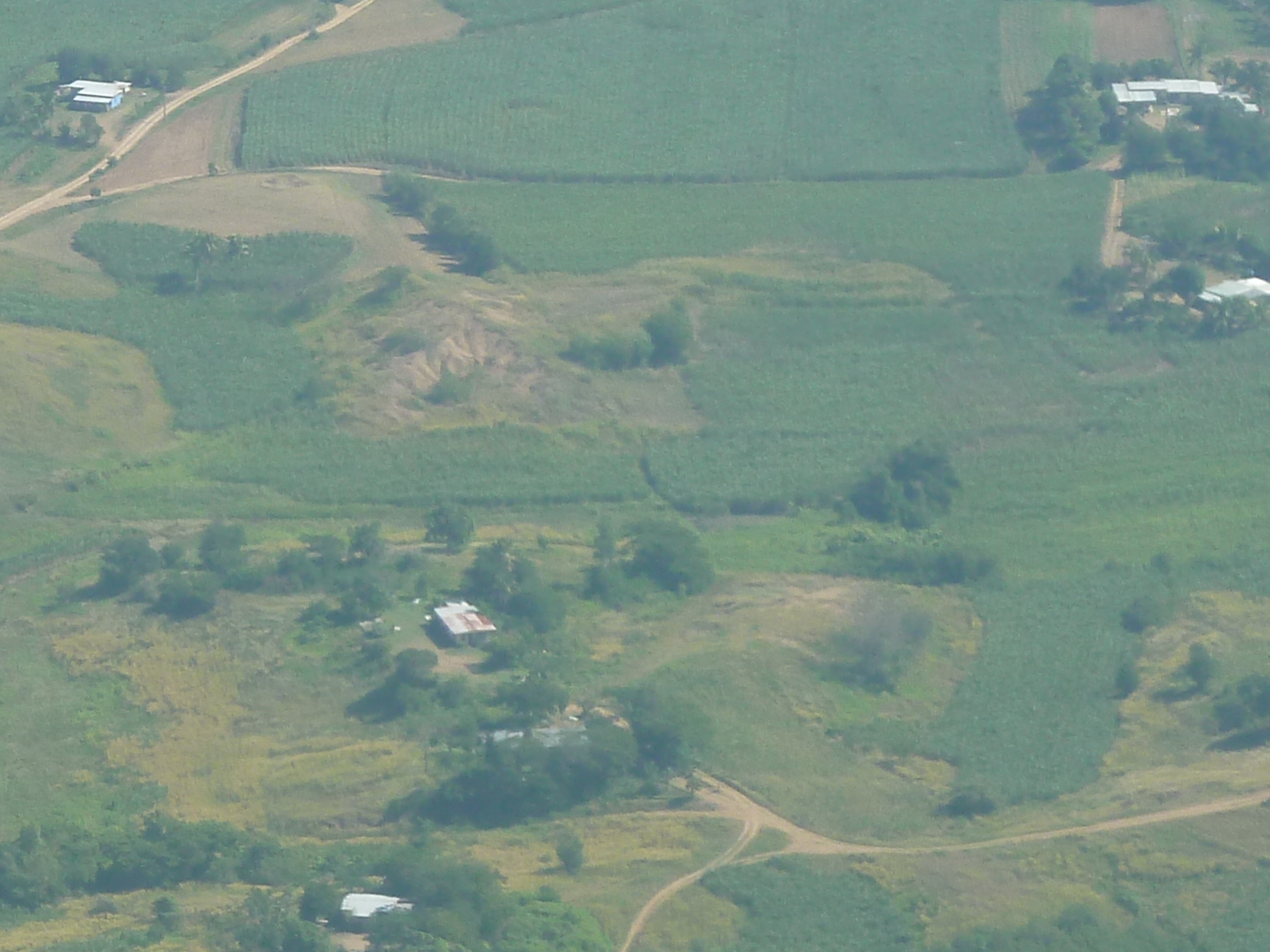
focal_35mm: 310
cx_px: -321
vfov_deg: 4.8
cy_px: 280
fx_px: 11373
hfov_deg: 6.3
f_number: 4.4
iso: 80
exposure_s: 1/250
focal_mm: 18.2
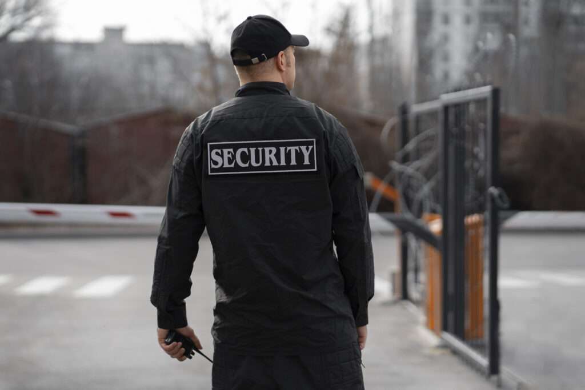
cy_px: 195
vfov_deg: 16.1
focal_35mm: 85
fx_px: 1381
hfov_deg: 23.9
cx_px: 292
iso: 500
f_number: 2.5
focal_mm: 85
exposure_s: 1/3200
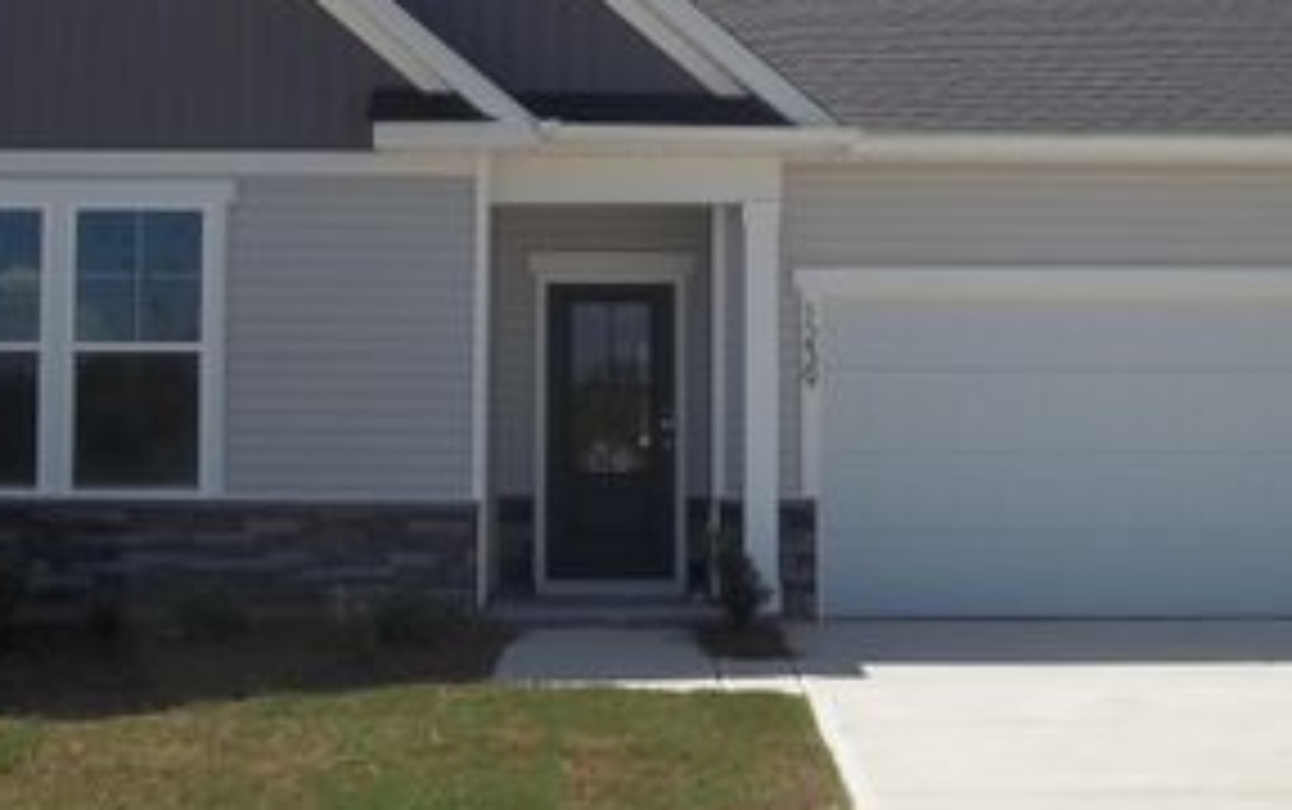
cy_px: 322
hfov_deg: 34.5
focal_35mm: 59
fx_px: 2079
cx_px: 635
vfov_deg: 22.0
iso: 64
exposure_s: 1/250
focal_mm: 5.7
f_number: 8.8
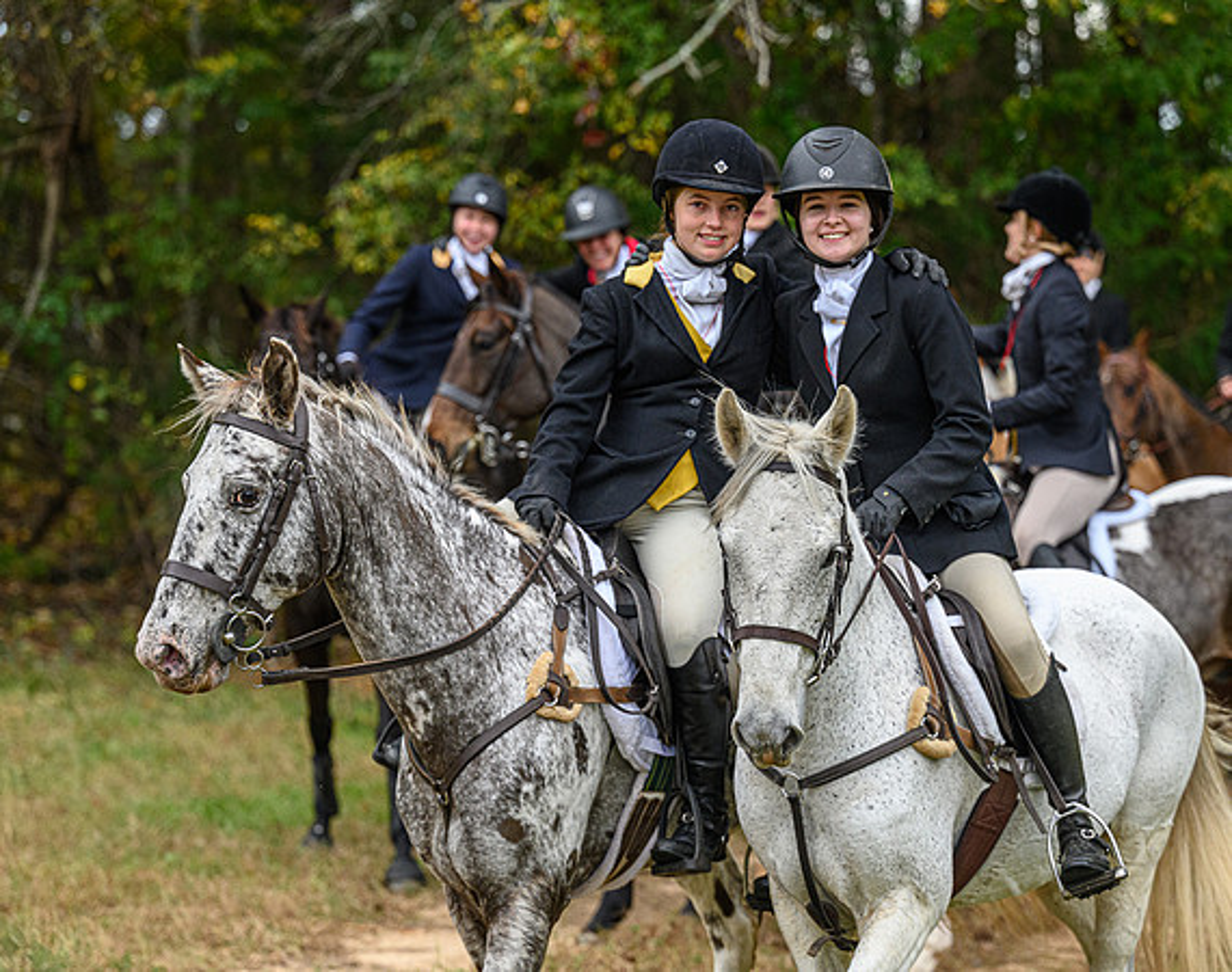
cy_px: 527
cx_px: 640
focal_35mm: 122
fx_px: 4434
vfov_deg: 12.5
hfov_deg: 15.8
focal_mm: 99
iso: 1250
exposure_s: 1/1000
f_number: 3.2
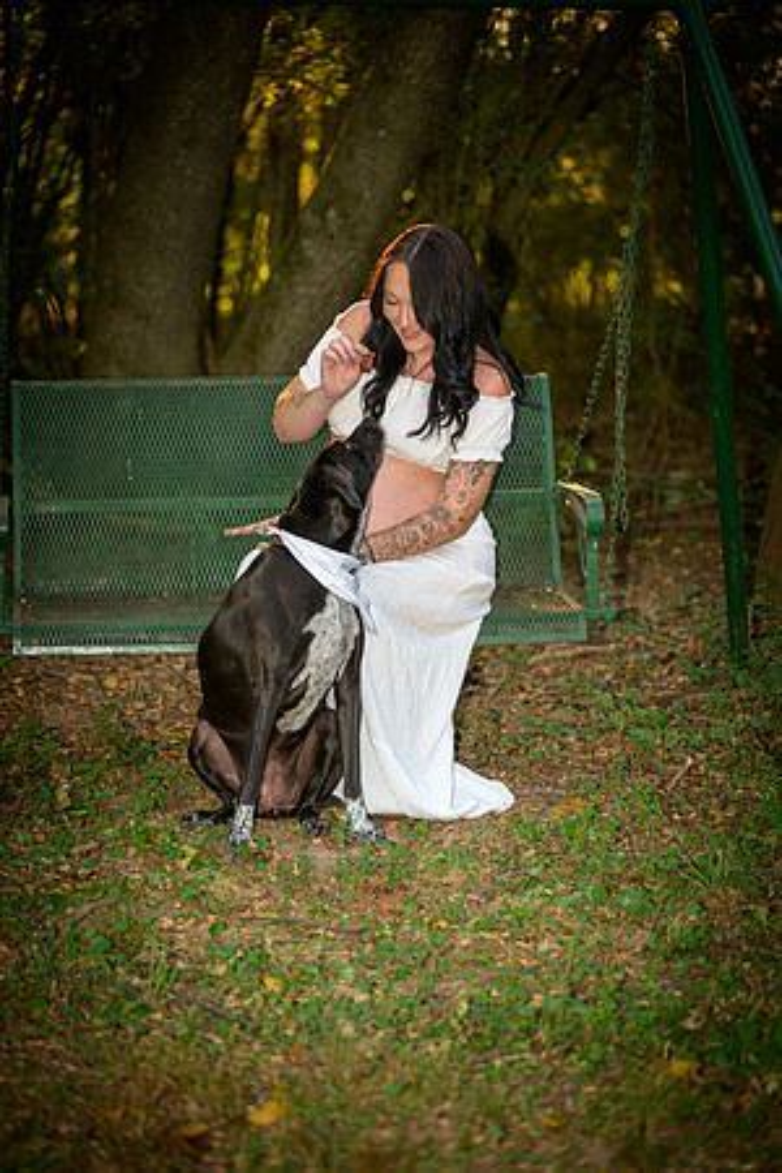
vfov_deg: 19.5
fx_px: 3421
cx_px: 391
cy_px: 586
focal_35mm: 105
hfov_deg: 13.0
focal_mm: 105
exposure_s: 1/60
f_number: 3.3
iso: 200
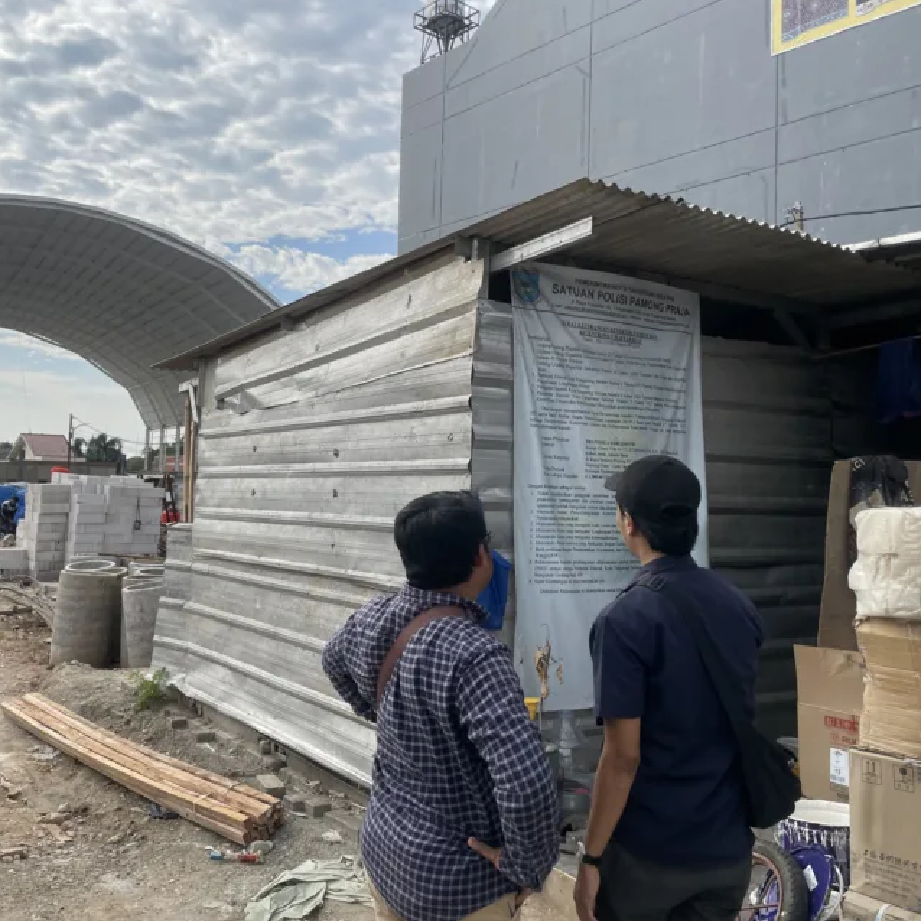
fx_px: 933
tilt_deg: +2.9
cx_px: 348
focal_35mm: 31
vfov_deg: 52.5
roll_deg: -1.9
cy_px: 458
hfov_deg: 52.0
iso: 32
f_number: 1.6
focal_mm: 4.2
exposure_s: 1/3401
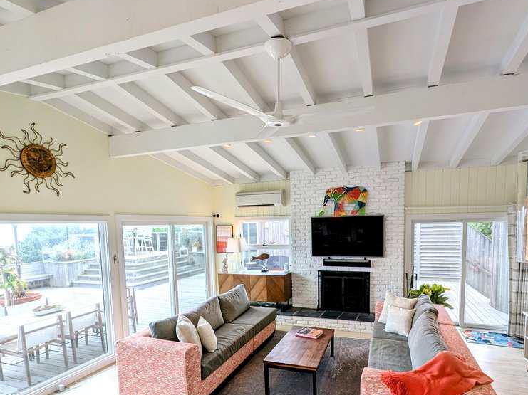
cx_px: 285
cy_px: 252
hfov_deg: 87.6
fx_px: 274
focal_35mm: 18
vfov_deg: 70.1
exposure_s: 1/162
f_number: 2.2
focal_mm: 1.95
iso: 43
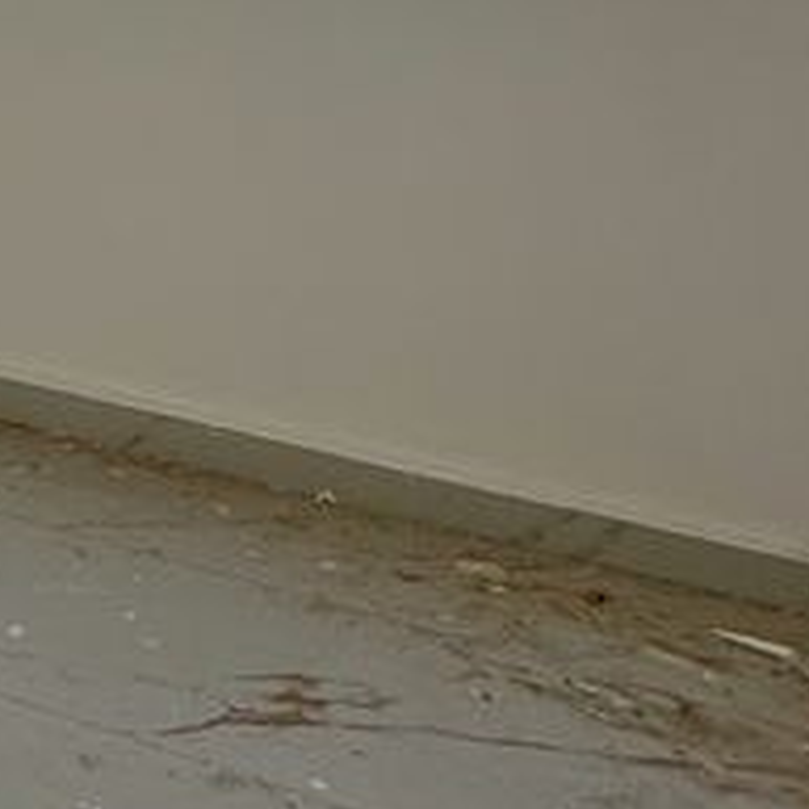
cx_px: -897
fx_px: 2036
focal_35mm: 77
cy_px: -386
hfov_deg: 16.2
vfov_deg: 19.7
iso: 40
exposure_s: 1/730
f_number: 2.2
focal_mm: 2.22
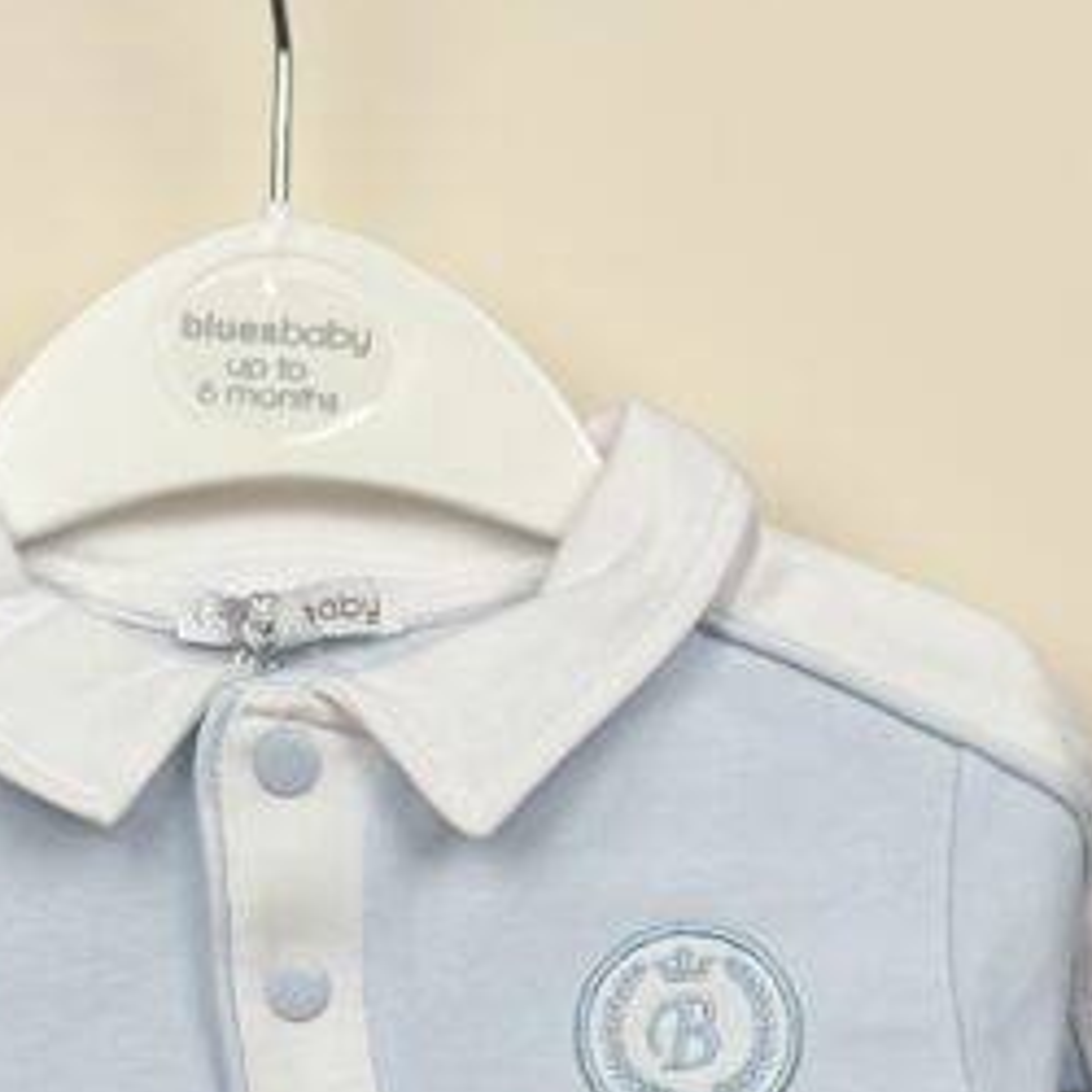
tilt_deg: -0.5
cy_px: 1372
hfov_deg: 10.0
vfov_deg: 9.9
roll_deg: +0.6
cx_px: 432
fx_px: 6210
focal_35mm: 174
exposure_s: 1/390
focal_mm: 6.86
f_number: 1.78
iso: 80
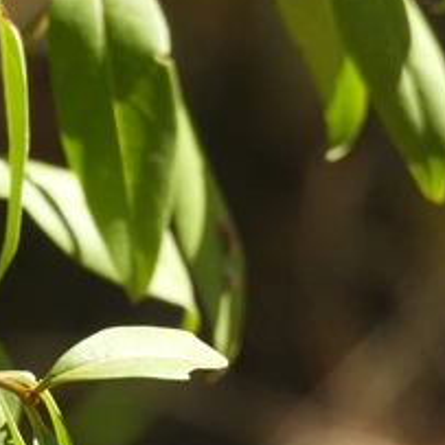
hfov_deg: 0.8
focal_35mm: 2227
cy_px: 250
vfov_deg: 0.8
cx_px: -158
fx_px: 32390
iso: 100
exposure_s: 1/200
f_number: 5.6
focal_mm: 143
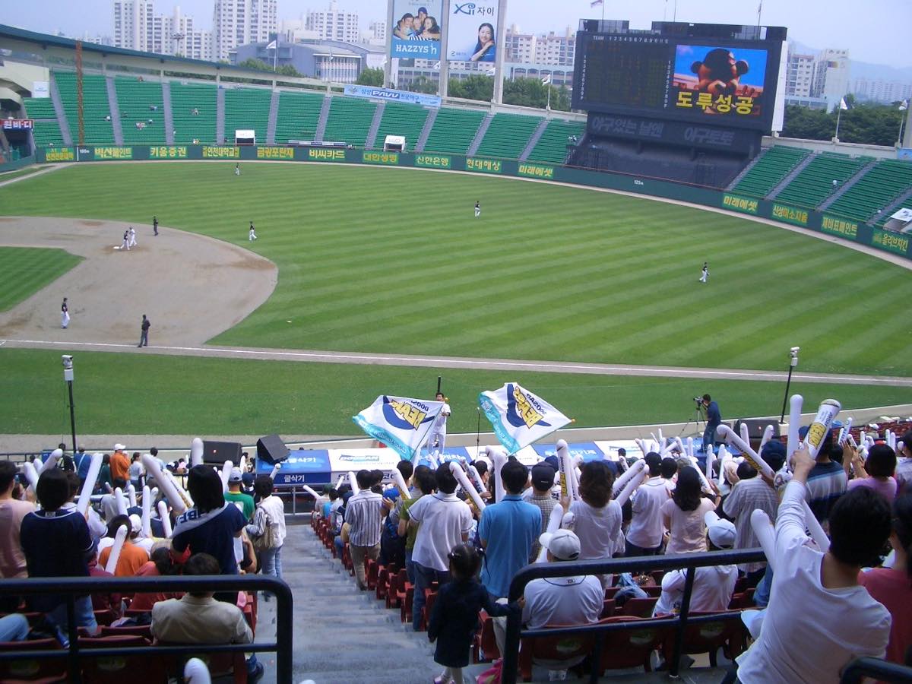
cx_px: 456
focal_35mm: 35
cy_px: 342
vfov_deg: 40.7
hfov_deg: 52.6
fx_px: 922
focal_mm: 5.8
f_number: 4.3
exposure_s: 1/500
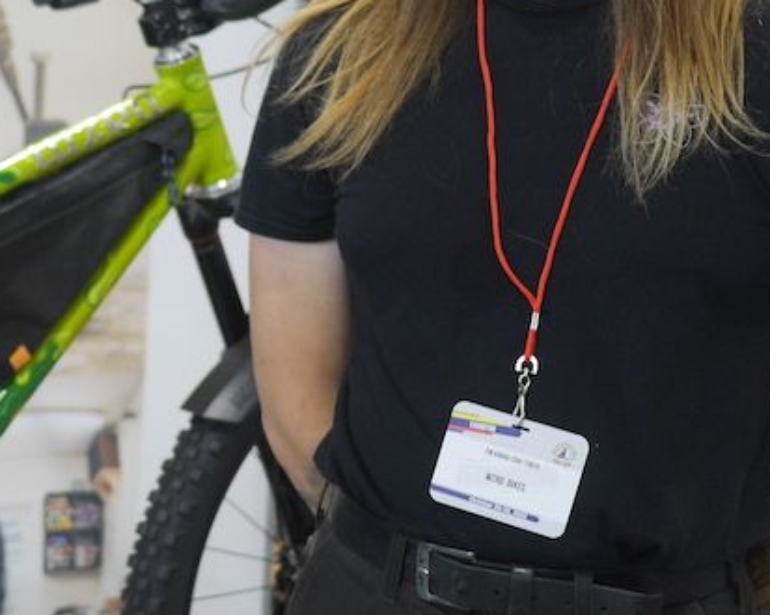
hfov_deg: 17.9
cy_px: 303
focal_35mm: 104
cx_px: -30
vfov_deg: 14.8
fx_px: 2369
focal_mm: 20
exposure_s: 1/125
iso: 640
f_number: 1.7
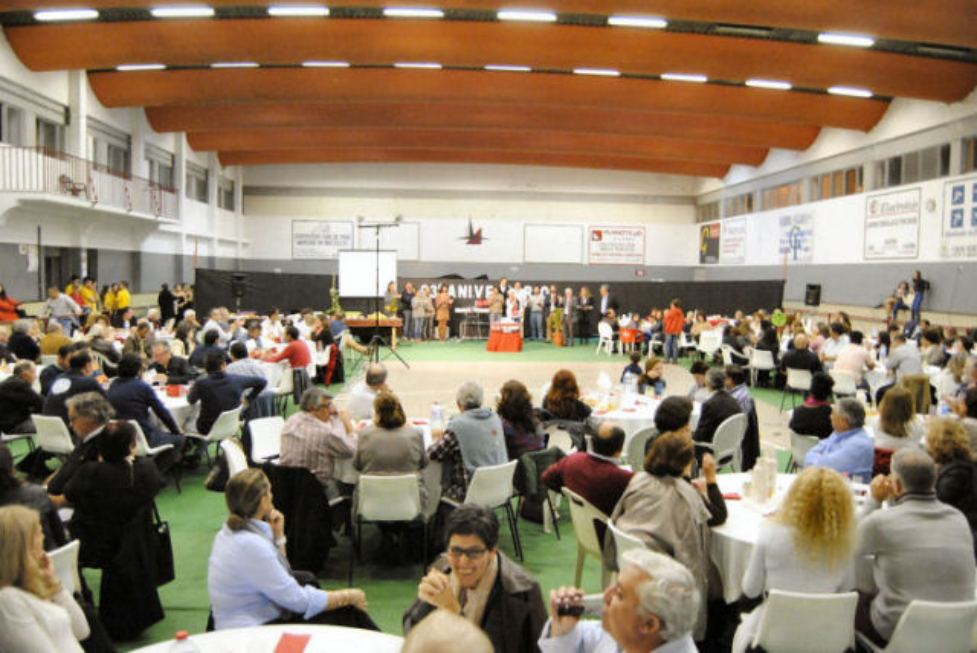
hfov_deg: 67.3
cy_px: 326
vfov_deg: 48.0
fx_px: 733
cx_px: 488
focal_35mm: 27
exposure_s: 1/20
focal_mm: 18
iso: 1600
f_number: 3.5
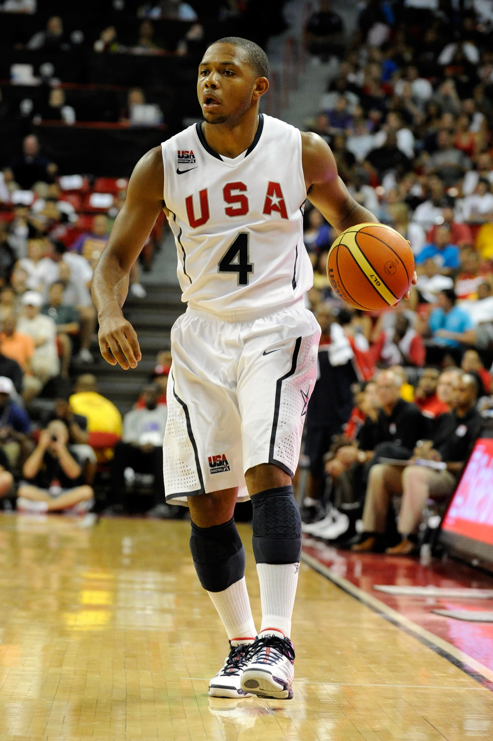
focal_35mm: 105
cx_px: 246
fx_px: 2160
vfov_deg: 19.5
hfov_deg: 13.0
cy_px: 370
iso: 4000
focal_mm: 105
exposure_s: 1/640
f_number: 3.2
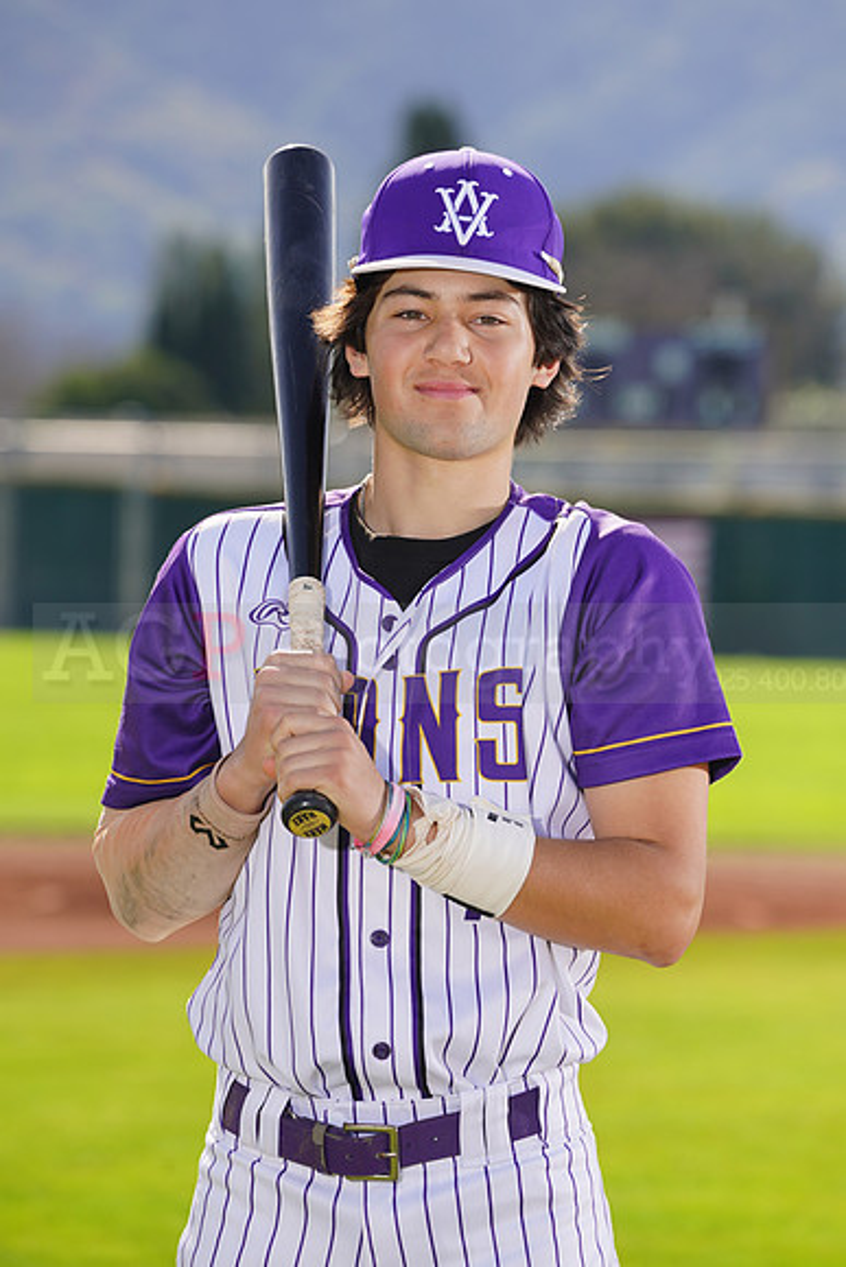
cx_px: 423
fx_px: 8807
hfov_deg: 5.5
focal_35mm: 250
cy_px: 634
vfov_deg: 8.2
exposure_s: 1/250
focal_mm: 250
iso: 100
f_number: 8
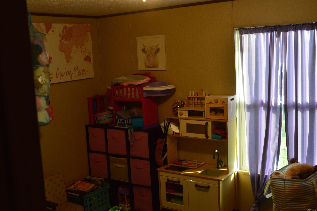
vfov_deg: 30.8
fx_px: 383
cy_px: 106
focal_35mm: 44
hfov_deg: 45.0
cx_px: 158
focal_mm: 29
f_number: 7.1
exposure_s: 1/40
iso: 400
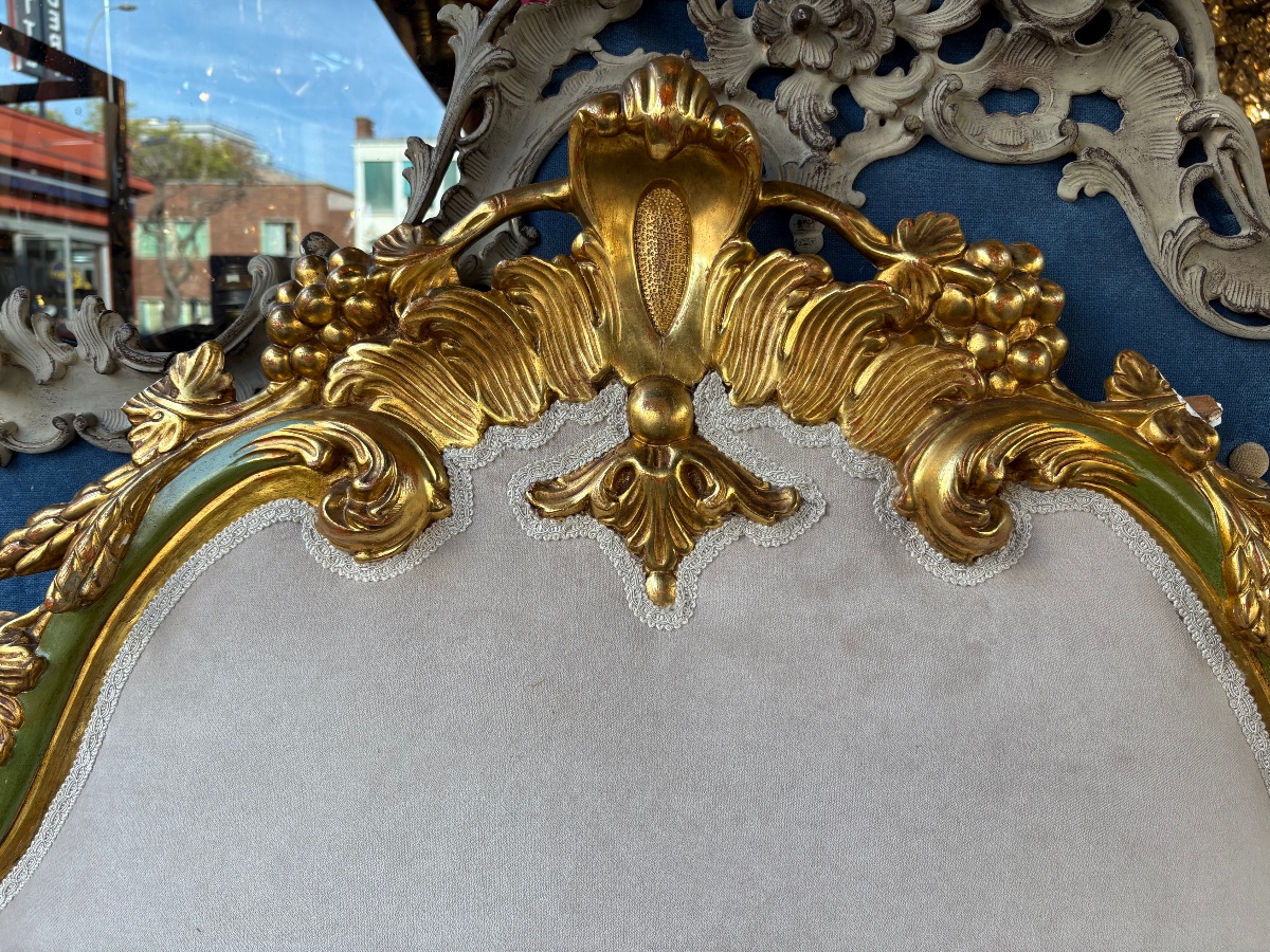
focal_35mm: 26
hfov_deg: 67.3
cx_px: 635
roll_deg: -0.6
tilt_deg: -7.0
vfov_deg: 53.1
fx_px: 954
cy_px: 476
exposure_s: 1/164
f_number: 1.6
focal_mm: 5.96
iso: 32
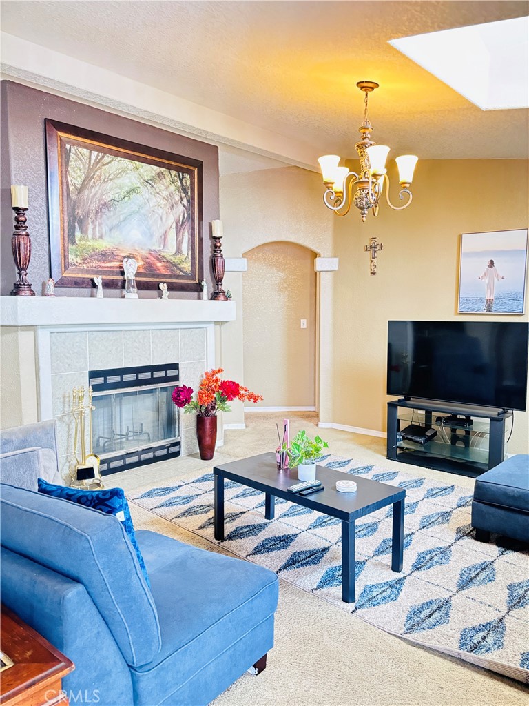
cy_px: 353
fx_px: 530
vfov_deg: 67.3
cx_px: 264
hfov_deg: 53.1
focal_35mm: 26
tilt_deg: -5.0
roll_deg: -1.1
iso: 500
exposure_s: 1/30
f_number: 1.6
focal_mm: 5.96
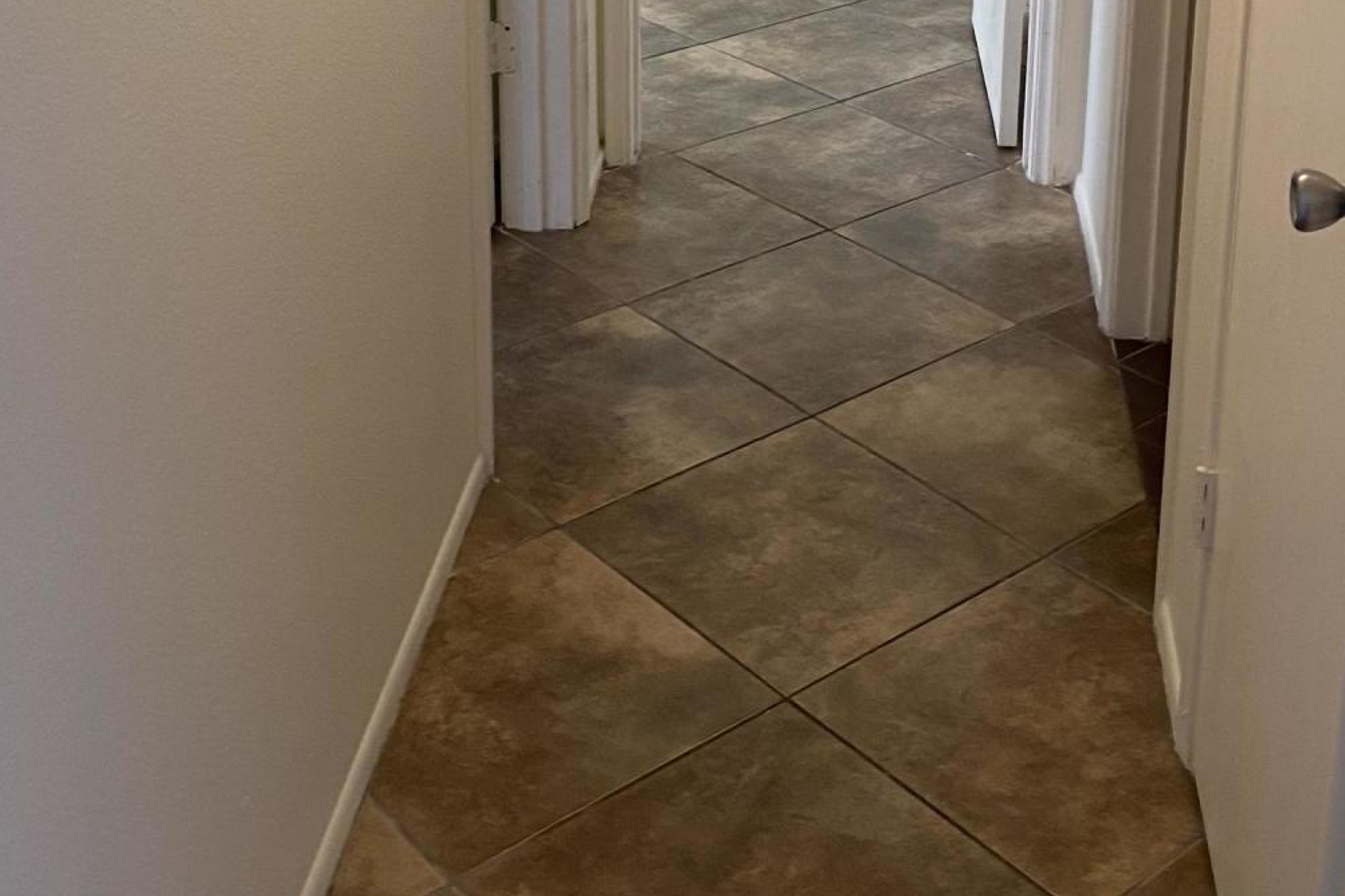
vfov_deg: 23.5
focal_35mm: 54
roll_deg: -0.9
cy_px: -90
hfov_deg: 36.8
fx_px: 2017
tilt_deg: -15.4
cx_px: 787
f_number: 1.8
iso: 125
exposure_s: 1/60
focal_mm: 4.25
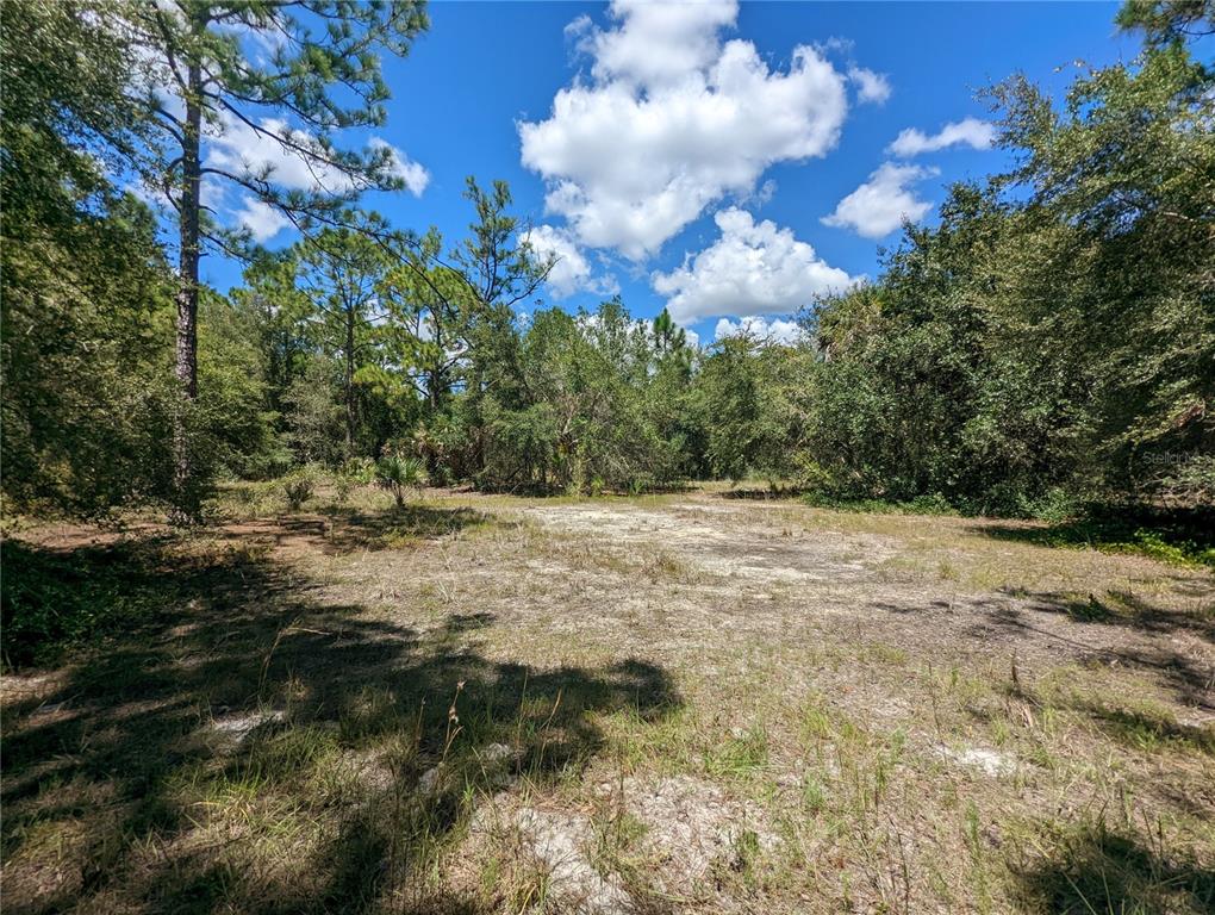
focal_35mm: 16
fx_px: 562
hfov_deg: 94.4
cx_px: 608
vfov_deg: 78.2
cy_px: 458
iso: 51
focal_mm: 2.35
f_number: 2.2
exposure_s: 1/2268
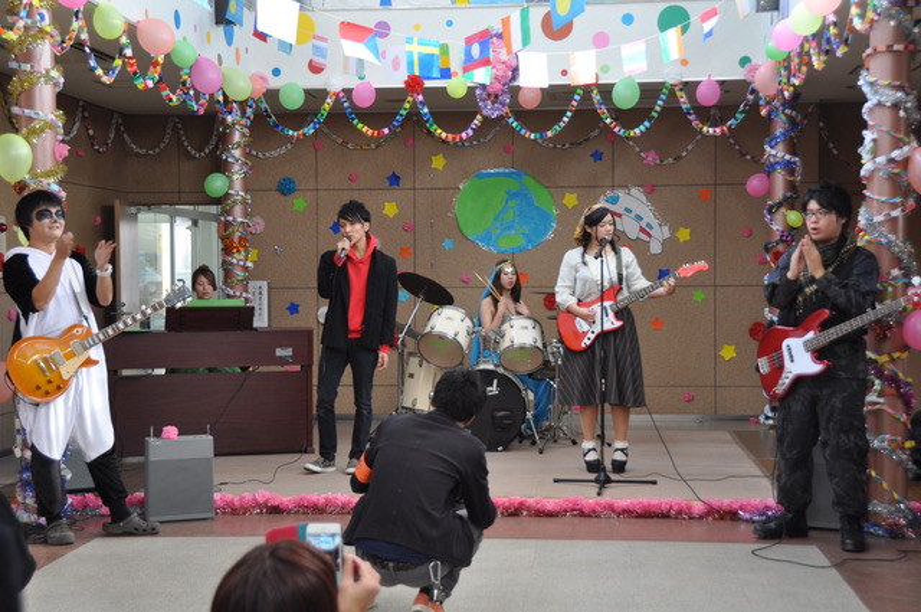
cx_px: 460
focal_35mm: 57
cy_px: 306
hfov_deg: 35.1
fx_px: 1456
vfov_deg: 23.7
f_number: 4.2
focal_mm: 38
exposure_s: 1/60
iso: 500
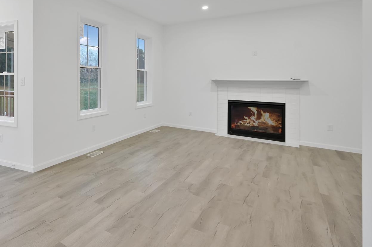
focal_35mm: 23
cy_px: 80
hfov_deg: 68.5
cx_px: 72
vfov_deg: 53.8
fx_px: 237
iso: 200
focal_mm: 14
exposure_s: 1/25
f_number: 5
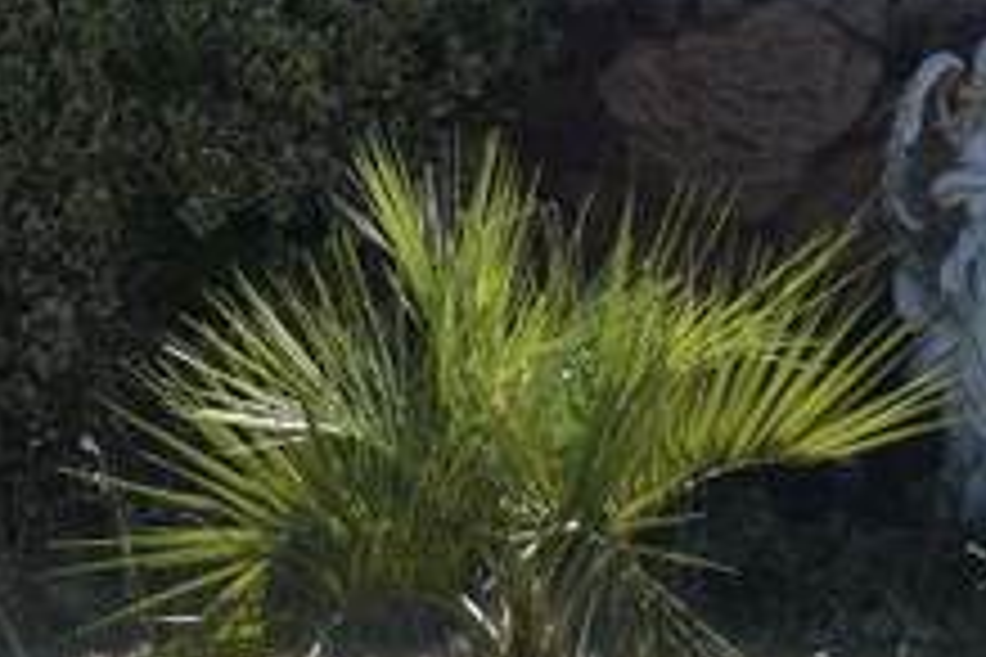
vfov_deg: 2.8
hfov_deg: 4.3
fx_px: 13226
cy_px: -47
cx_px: 275
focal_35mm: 483
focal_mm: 55
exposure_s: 1/250
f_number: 8
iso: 140
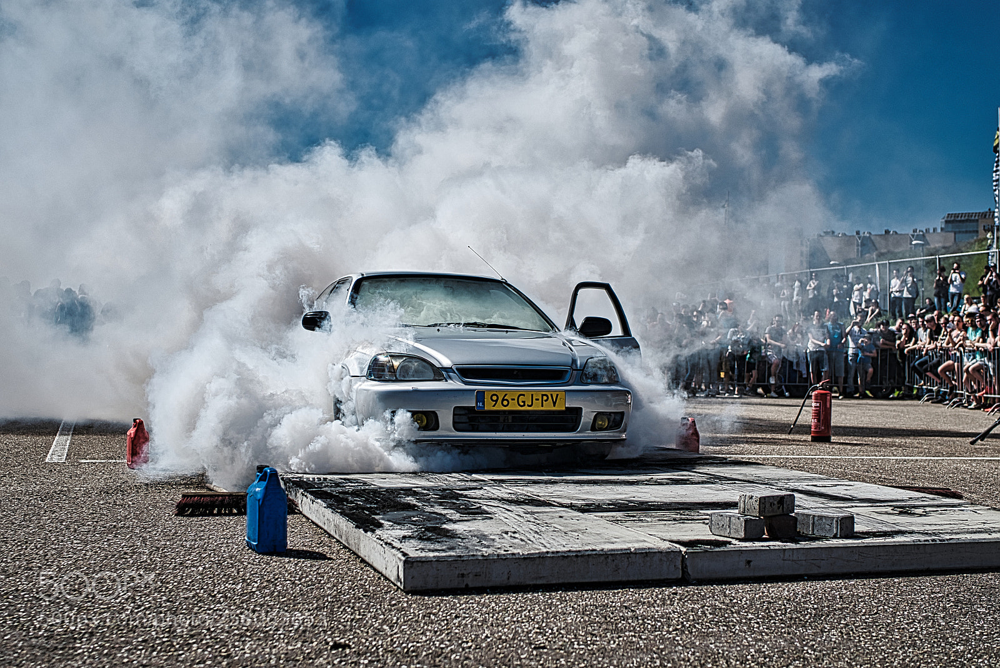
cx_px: 500
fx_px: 973
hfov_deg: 54.4
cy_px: 334
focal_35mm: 35
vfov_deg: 37.9
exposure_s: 1/1600
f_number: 2.8
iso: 100
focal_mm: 35
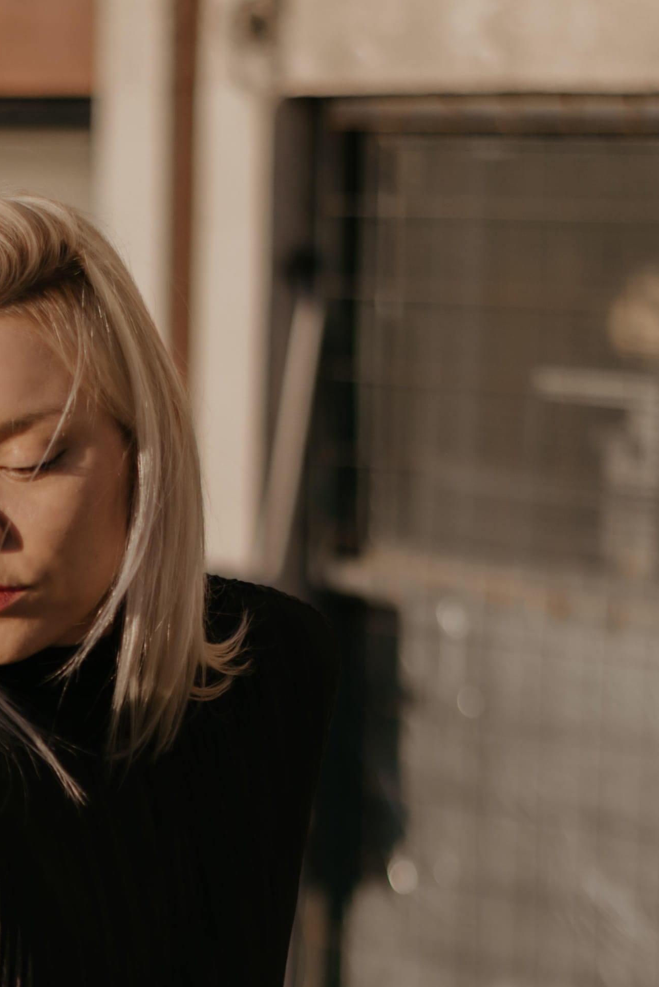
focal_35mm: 156
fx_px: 4279
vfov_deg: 13.0
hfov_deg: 8.7
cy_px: 891
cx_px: -31
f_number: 1.8
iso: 100
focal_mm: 50
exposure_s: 1/2000
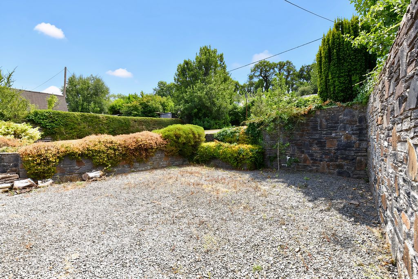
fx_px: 163
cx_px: 209
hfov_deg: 104.2
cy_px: 140
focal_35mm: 14
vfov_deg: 81.2
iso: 250
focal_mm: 14
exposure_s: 1/500
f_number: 11
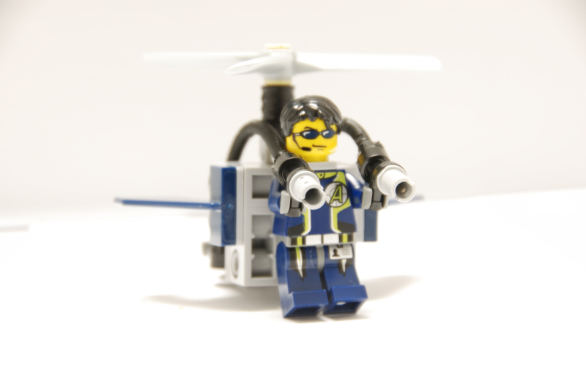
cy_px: 196
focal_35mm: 300
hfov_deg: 6.9
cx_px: 293
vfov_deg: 4.6
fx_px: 4890
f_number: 10
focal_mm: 200
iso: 100
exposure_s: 2
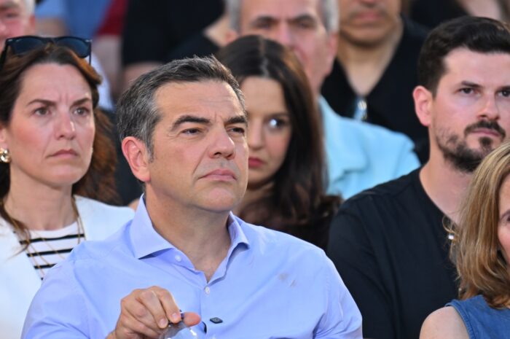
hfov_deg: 2.3
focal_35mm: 900
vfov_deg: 1.5
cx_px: 255
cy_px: 170
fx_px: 12735
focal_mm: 600
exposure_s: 1/250
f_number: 6.3
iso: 1000
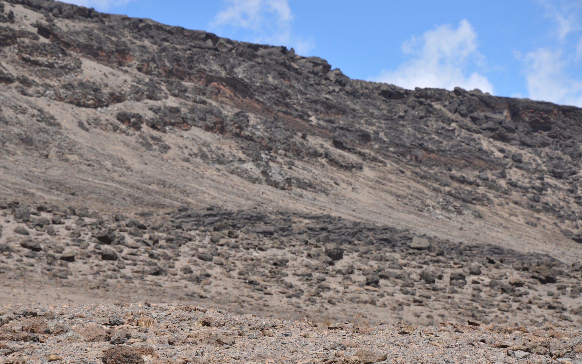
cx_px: 291
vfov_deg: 8.7
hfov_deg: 13.9
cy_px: 182
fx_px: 2379
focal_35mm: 150
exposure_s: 1/400
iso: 200
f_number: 10
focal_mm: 98
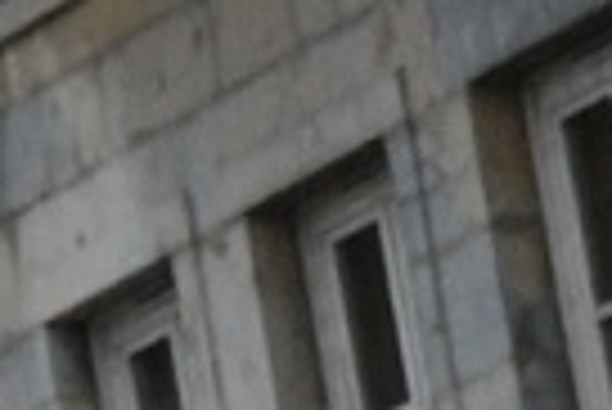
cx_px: -554
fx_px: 14040
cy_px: 610
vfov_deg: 1.7
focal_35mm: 825
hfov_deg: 2.5
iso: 12800
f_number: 18
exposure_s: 1/5000
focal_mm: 130
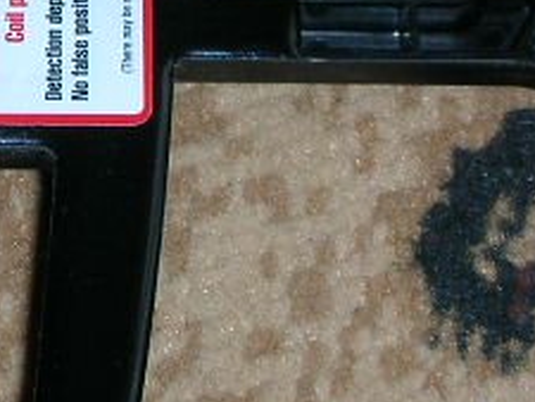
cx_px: -64
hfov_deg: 12.2
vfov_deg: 9.3
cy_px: 7
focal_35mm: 159
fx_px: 2459
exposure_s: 1/60.1
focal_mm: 5.8
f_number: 3
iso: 50
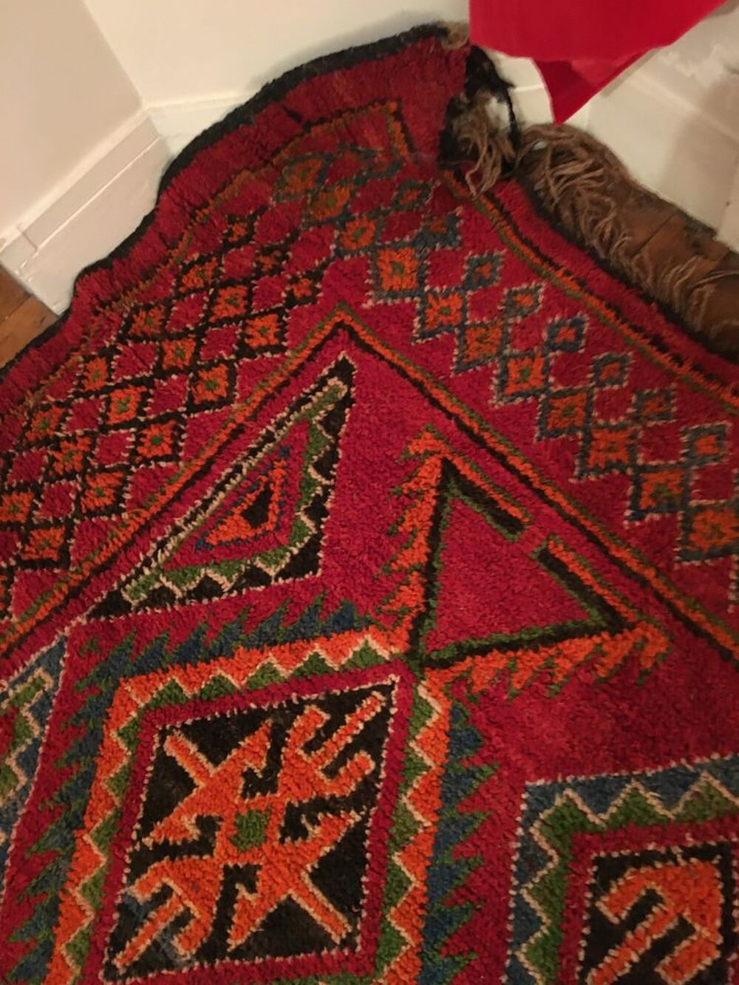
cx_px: 370
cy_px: 492
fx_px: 825
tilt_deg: -69.3
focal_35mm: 29
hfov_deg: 48.2
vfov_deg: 61.7
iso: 400
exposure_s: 1/17
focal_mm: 4.15
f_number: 2.2
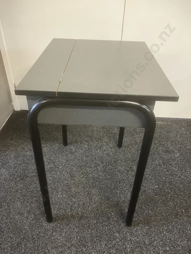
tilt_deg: -33.8
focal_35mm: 28
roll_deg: -1.3
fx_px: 206
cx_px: 96
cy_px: 127
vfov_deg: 63.4
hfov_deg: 49.7
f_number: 1.8
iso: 250
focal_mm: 3.99
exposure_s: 1/33
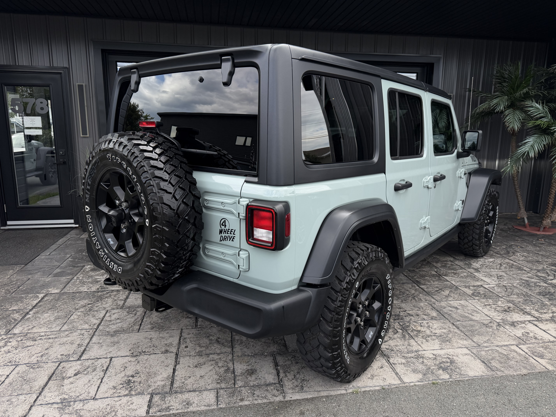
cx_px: 278
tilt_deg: -11.4
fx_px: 385
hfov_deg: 71.6
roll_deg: -0.4
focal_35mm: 24
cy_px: 208
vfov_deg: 56.8
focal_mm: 6.76
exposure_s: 1/1361
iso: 80
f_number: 1.78
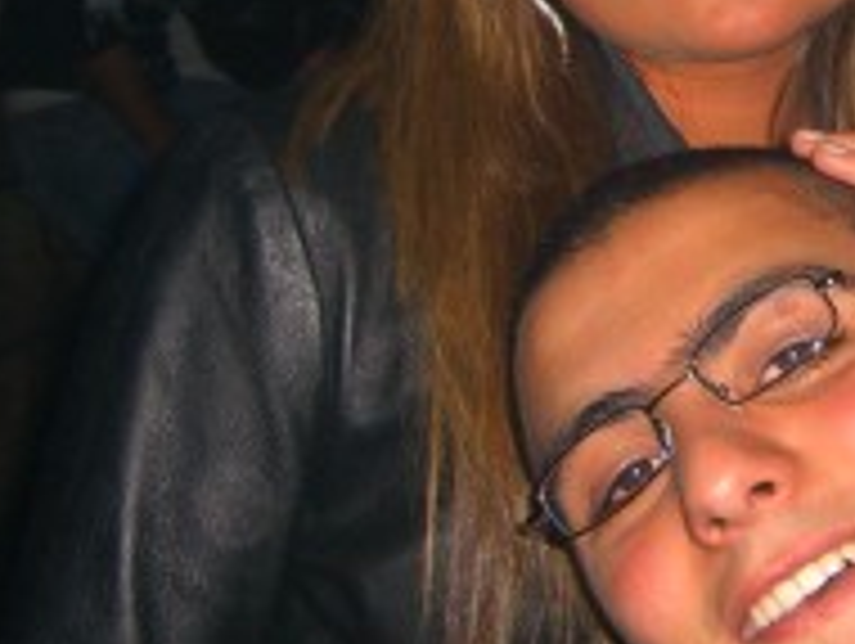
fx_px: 2968
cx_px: 810
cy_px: 126
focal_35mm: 120
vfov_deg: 12.3
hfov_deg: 16.1
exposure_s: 1/60
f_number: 2.8
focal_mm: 7.9
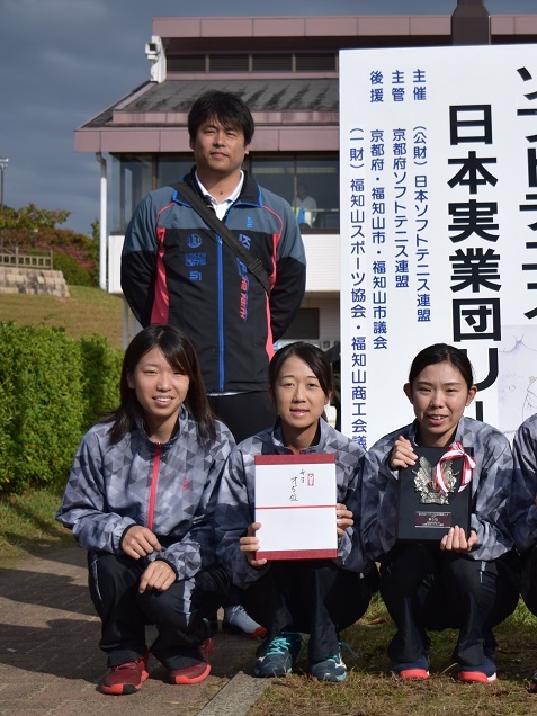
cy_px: 374
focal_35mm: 68
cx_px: 489
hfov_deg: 21.1
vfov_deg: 28.6
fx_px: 1407
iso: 200
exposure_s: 1/3200
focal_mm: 30
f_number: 4.2
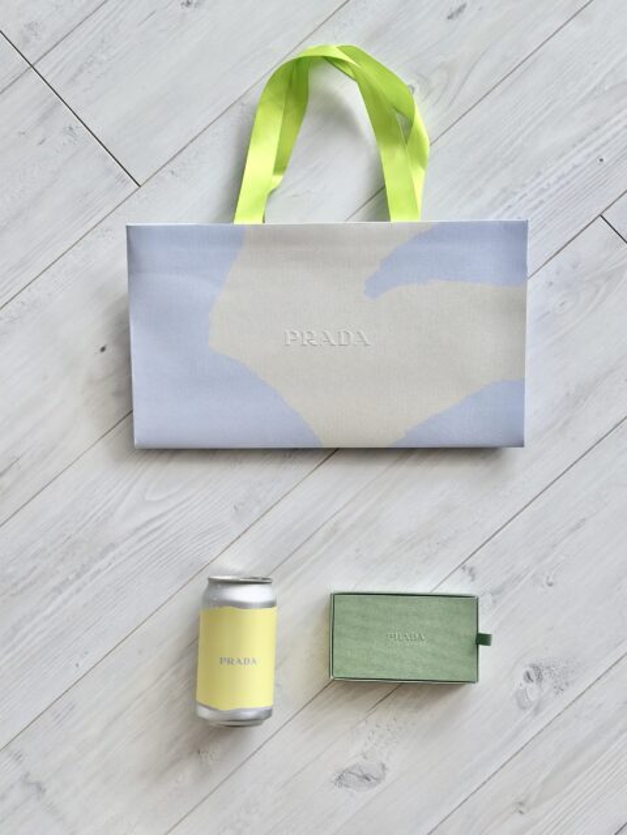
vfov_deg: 39.7
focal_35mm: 48
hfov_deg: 30.3
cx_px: 314
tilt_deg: -85.1
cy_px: 418
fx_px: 1159
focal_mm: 6.86
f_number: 1.78
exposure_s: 1/121
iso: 100
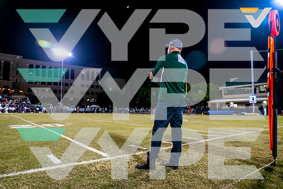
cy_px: 94
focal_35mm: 24
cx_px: 142
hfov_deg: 73.7
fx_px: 189
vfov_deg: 53.2
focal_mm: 24
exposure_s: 1/750
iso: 2500
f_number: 2.8
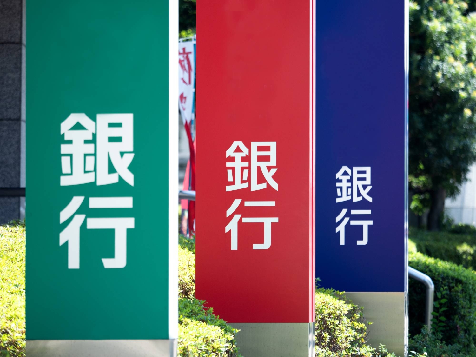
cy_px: 178
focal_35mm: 270
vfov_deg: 5.5
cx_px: 238
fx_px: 3713
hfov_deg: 7.3
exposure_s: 1/250
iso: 200
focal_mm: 135
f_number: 2.8
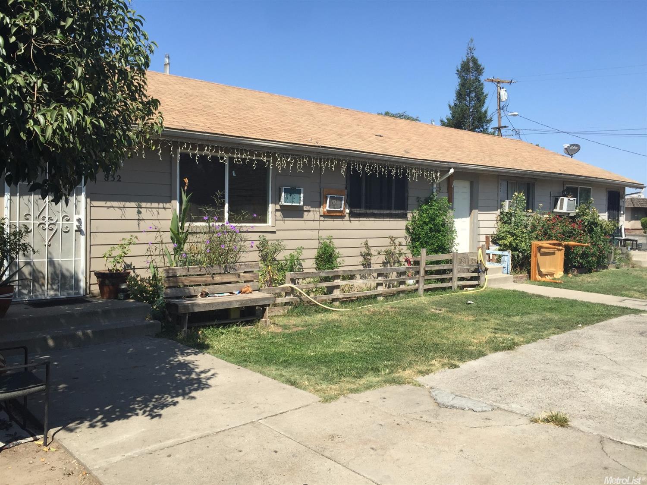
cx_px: 324
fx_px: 542
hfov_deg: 61.7
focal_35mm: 29
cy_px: 242
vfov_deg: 48.2
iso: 32
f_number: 2.2
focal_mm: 4.15
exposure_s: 1/1522
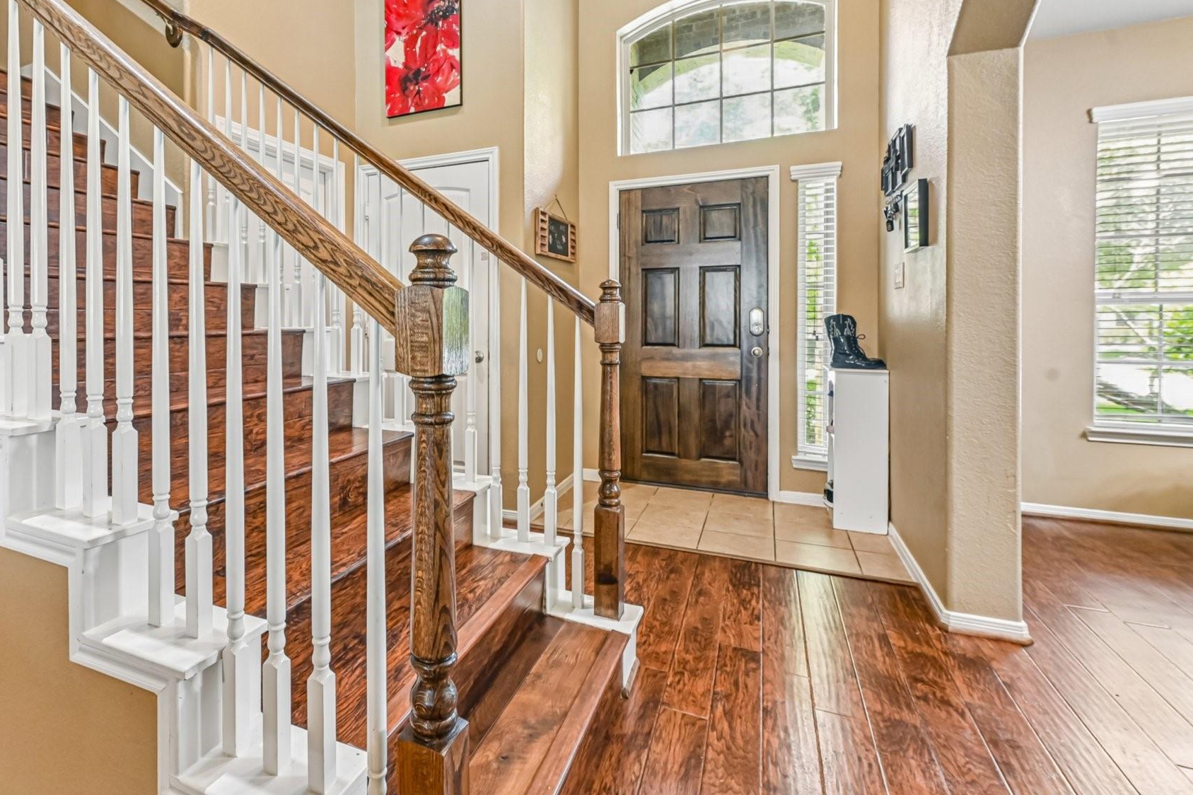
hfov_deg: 92.0
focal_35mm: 17
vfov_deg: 69.9
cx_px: 472
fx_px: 563
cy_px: 327
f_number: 8
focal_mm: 14
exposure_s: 1/3.33
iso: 400
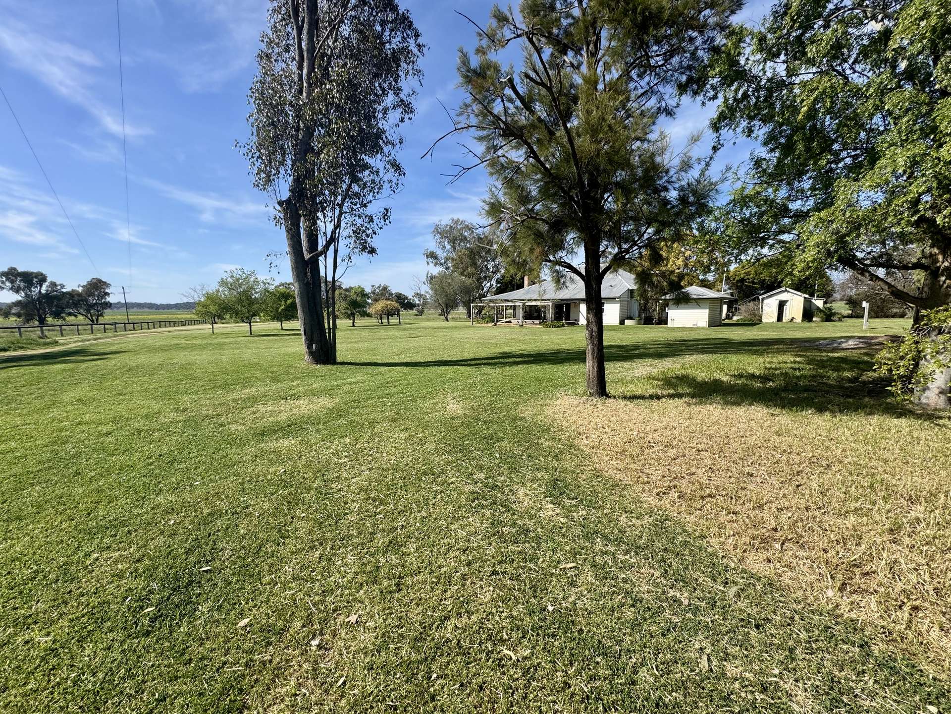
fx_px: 385
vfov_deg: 85.7
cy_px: 357
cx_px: 476
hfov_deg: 102.1
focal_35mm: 14
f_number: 2.2
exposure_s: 1/1600
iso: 50
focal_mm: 2.22
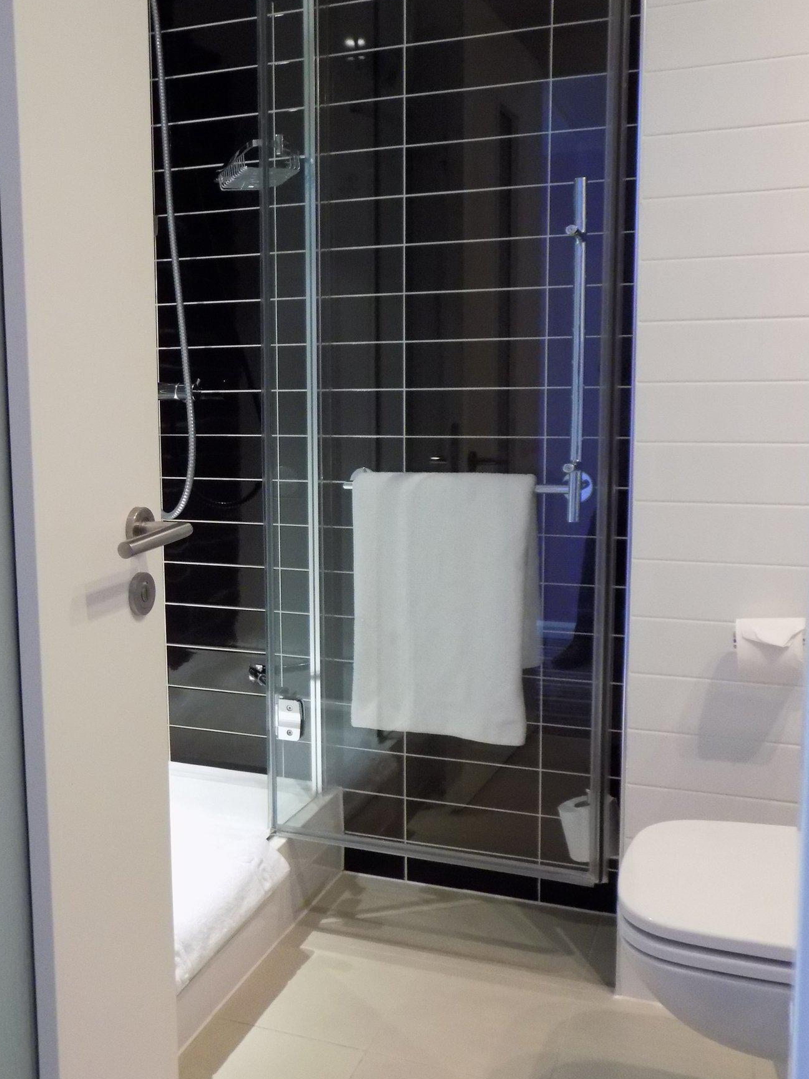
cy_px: 533
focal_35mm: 32
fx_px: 997
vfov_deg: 56.8
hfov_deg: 44.1
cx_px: 374
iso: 400
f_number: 3.2
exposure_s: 1/4
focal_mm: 4.8
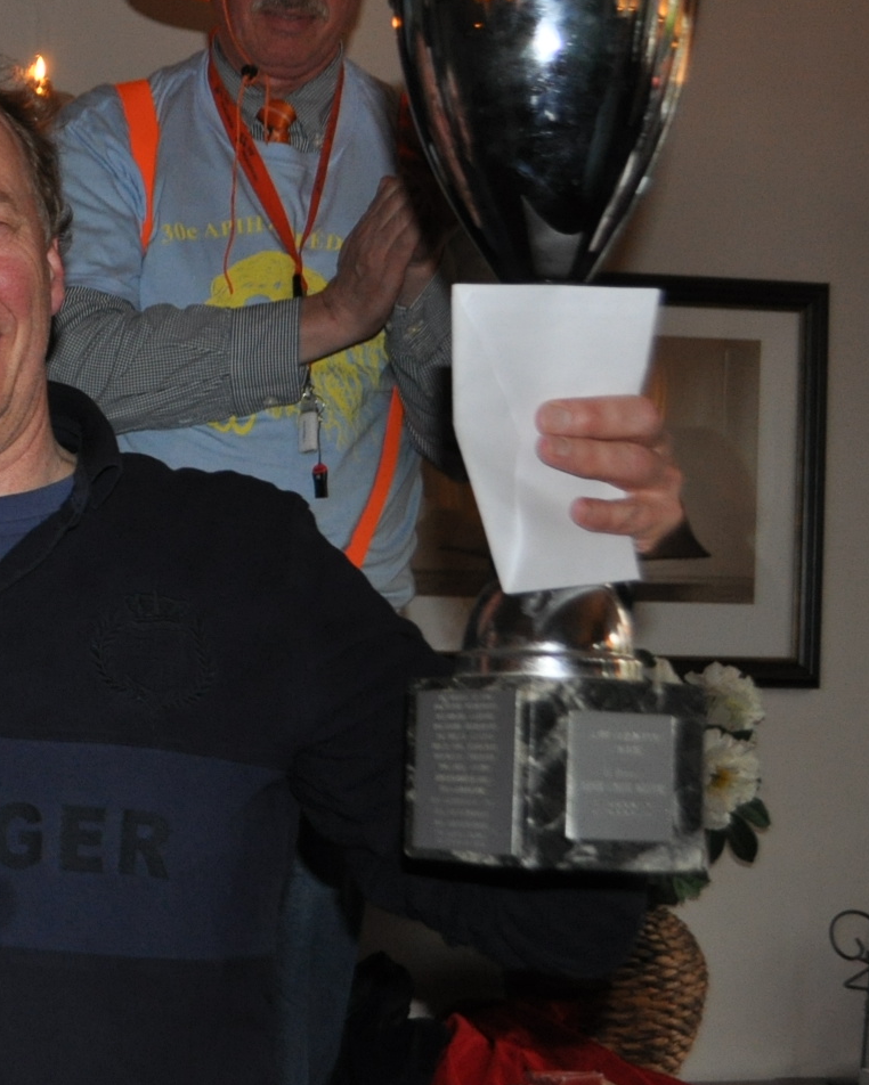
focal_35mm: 76
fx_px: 2443
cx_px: -323
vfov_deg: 25.1
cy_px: 568
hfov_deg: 18.5
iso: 800
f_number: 4
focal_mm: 24
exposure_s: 1/60
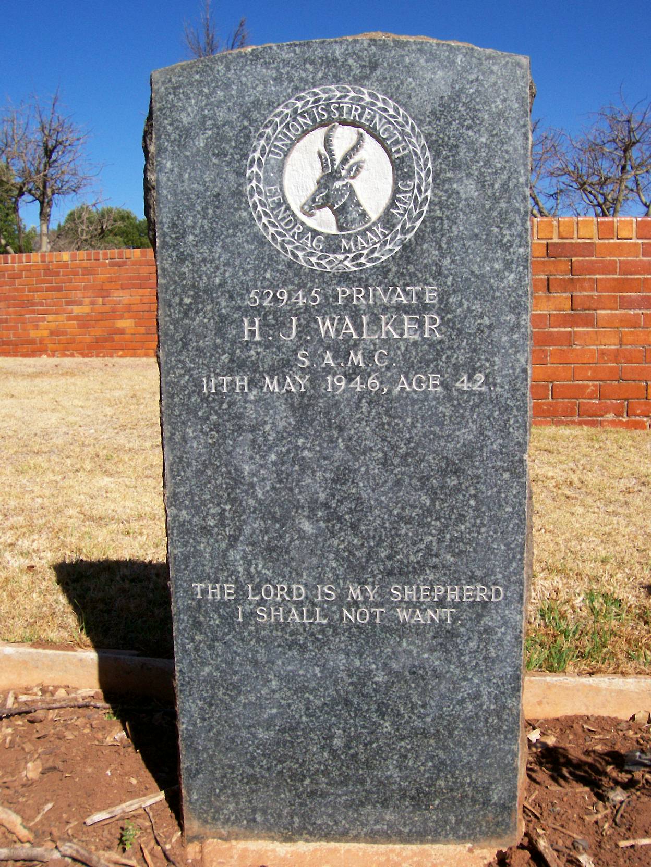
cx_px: 326
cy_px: 434
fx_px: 853
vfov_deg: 54.0
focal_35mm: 34
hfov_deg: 41.8
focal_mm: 5.6
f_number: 5.1
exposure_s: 1/451
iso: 80
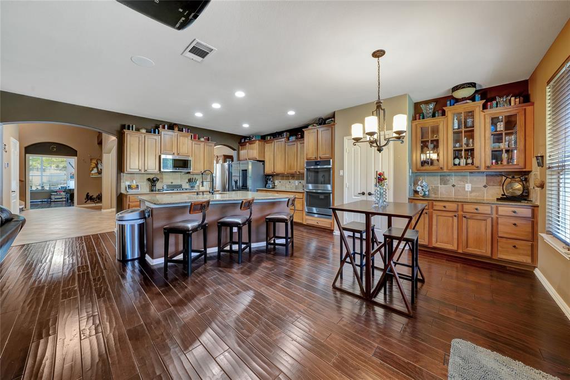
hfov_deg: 112.6
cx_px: 285
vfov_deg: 90.0
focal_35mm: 12
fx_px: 190
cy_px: 190
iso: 500
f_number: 9
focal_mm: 12
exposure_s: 1/5
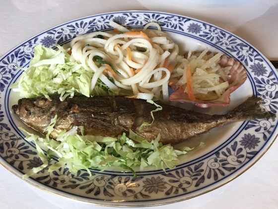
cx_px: 139
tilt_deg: -53.7
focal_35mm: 28
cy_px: 104
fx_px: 225
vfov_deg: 49.7
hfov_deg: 63.4
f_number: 1.8
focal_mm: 3.99
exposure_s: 1/40
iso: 25
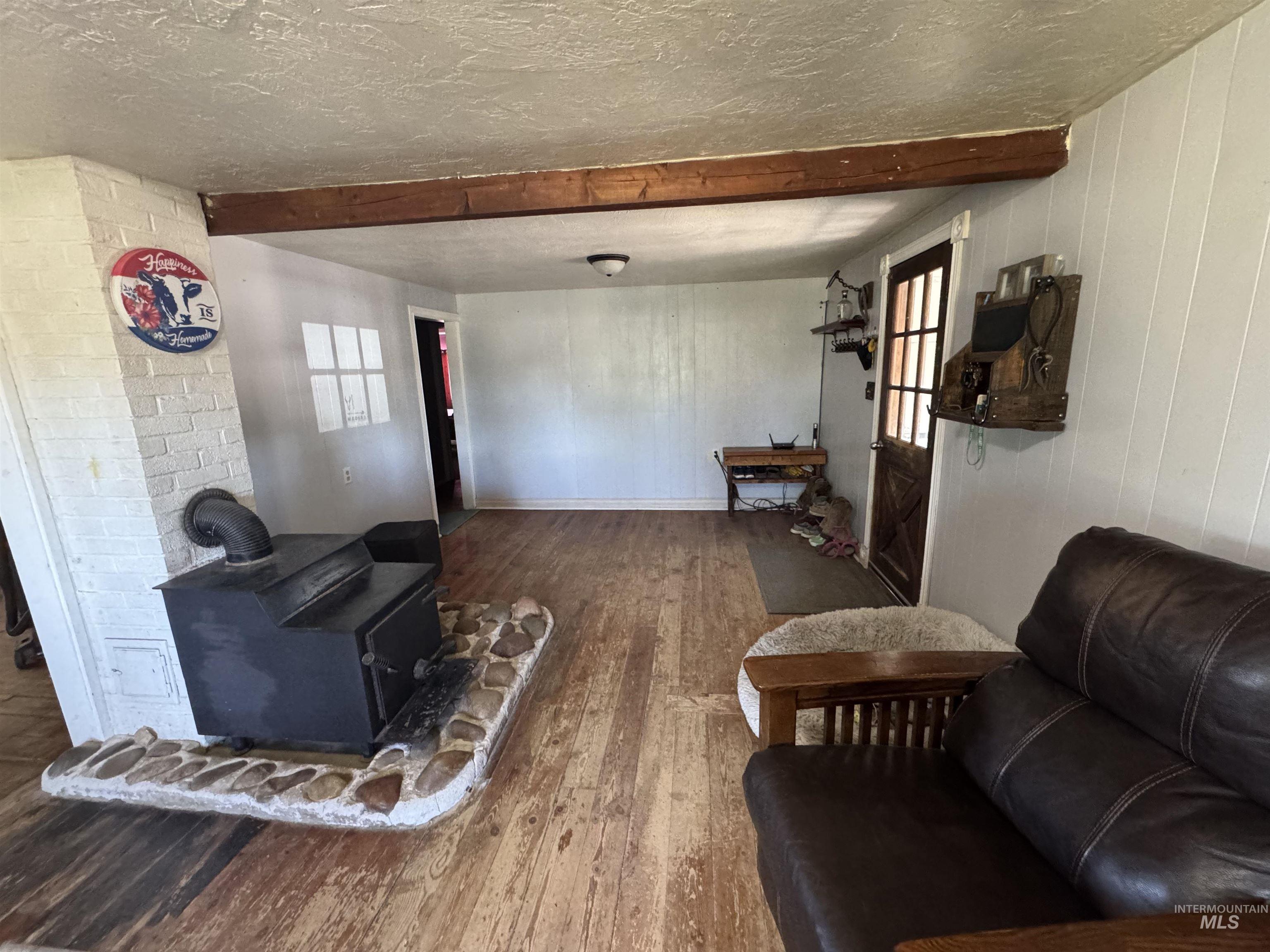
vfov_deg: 85.7
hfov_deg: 102.1
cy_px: 476
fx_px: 514
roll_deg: +1.6
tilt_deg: -13.7
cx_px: 635
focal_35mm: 14
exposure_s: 1/60
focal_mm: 2.22
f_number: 2.2
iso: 800
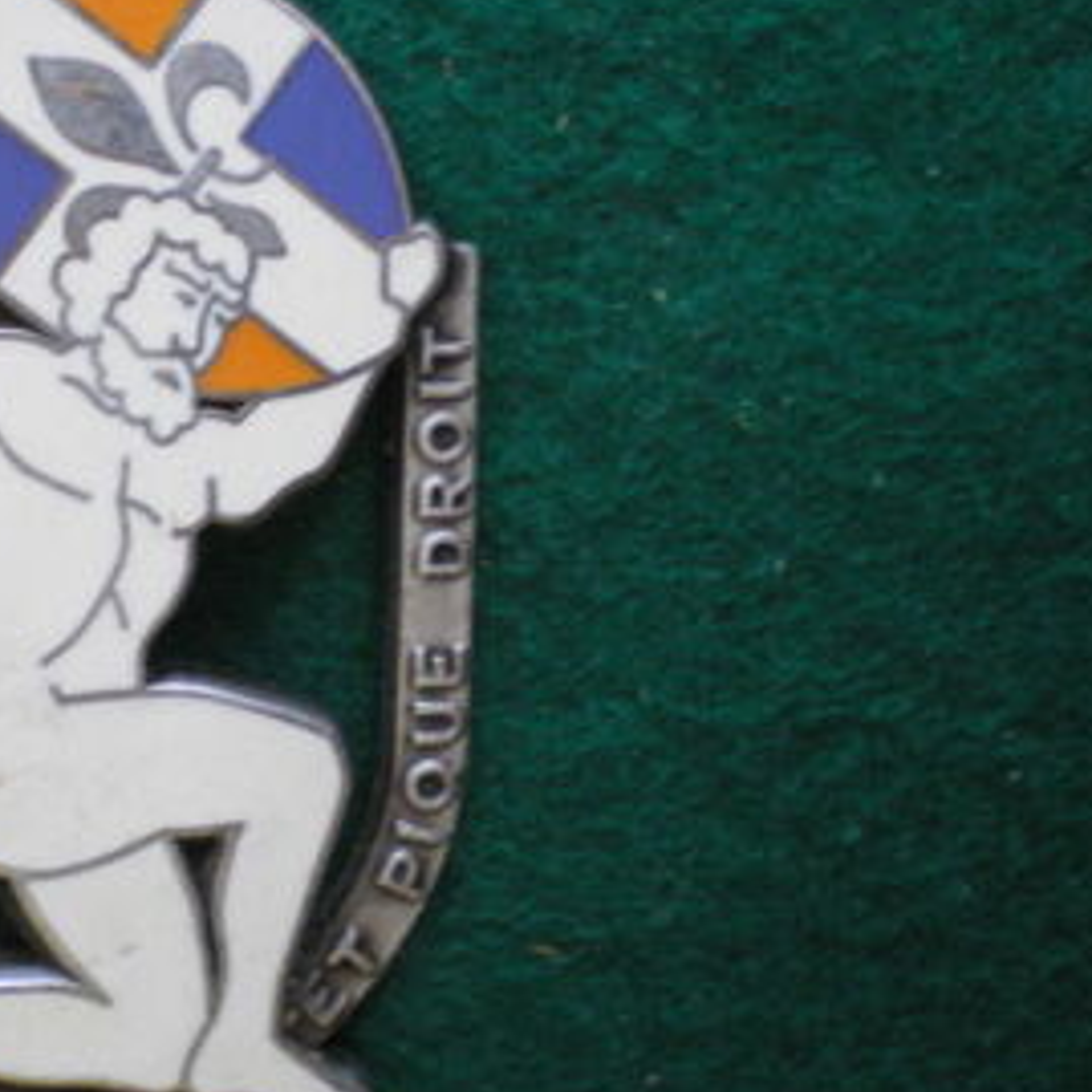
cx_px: 146
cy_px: 511
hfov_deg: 27.7
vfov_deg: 28.6
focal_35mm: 60
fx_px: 2141
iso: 400
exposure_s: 1/30
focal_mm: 6.3
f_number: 3.1
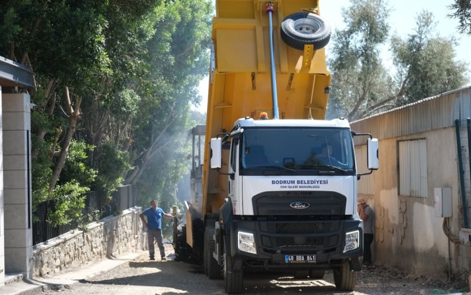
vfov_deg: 17.0
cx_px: 236
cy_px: 140
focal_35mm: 77
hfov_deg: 26.8
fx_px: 989
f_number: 2.8
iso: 1600
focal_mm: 50
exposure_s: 1/6400
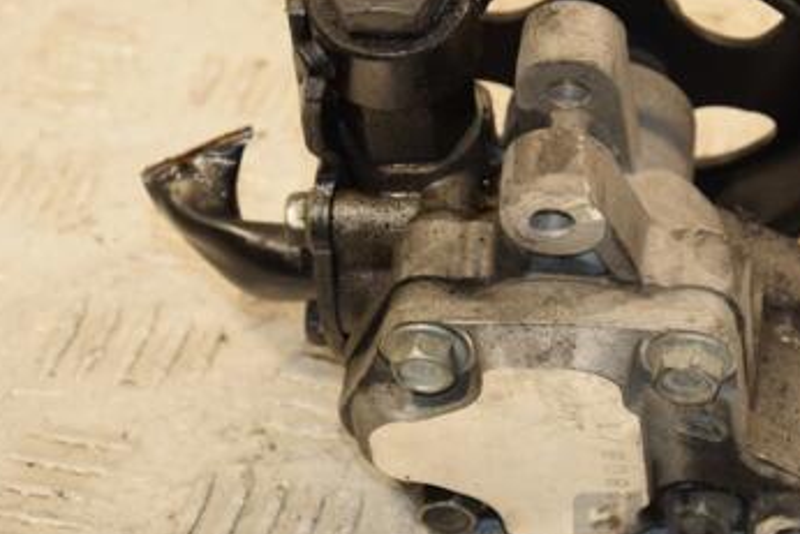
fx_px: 4910
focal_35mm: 221
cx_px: 529
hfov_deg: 9.3
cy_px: 220
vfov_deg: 6.2
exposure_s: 1/200
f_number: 7.1
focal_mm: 85
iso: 800
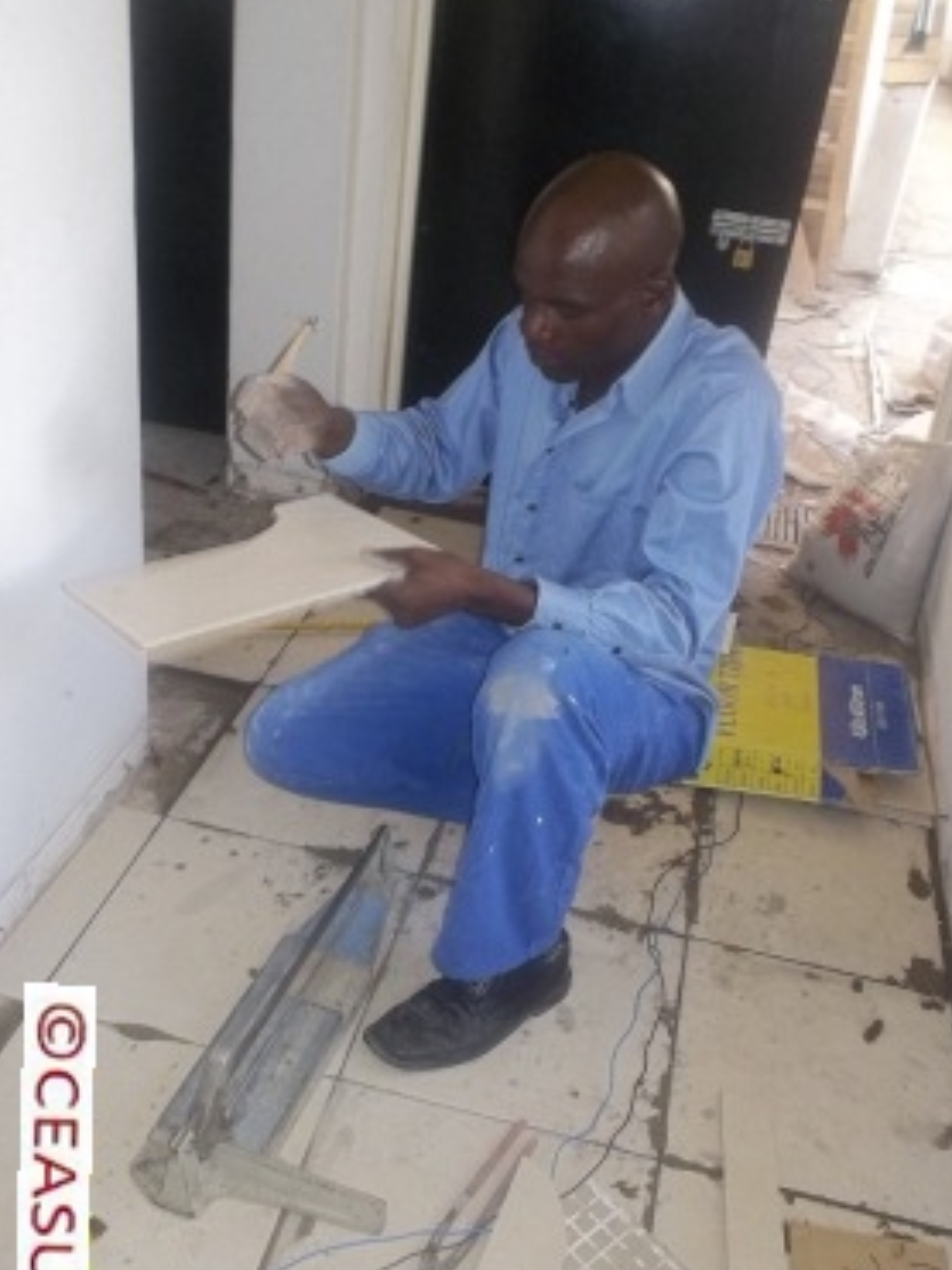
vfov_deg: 52.6
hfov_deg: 40.7
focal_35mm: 35
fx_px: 1284
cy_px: 662
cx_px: 497
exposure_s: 1/40
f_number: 3.3
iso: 160
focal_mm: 4.1
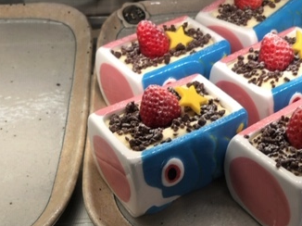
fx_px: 479
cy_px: 172
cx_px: 182
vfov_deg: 26.2
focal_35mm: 55
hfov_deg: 34.8
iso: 20
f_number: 1.8
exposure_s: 1/120
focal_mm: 4
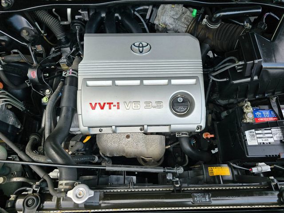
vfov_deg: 58.9
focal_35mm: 23
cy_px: 106
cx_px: 142
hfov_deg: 73.9
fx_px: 189
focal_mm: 6.3
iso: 64
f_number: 1.7
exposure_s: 1/180
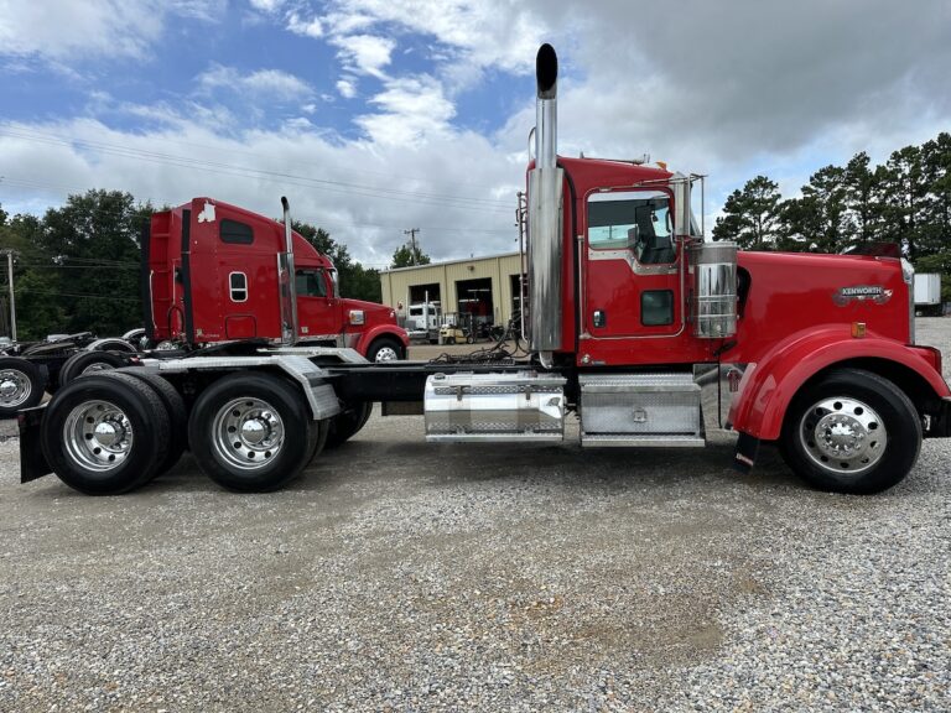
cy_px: 356
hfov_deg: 71.6
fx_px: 659
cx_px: 476
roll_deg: +4.0
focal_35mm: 24
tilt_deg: -3.6
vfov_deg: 56.8
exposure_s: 1/5000
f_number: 1.78
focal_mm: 6.86
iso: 80
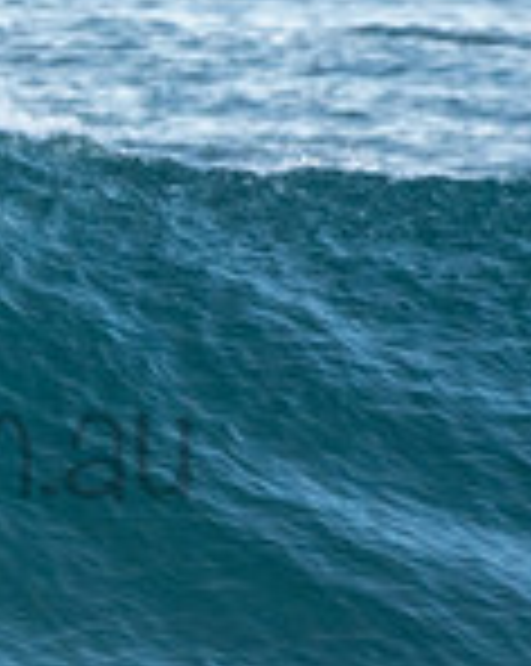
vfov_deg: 0.7
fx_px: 54291
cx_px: -284
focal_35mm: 2758
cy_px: 394
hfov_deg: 0.6
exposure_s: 1/1250
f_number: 5.6
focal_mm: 500
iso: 1600
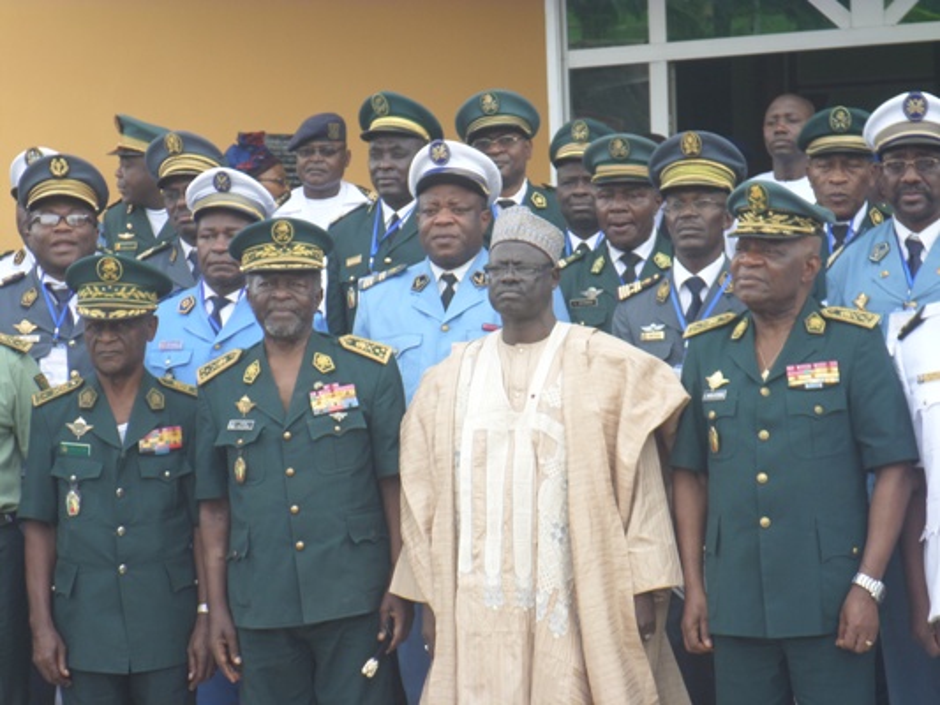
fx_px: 2988
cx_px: 470
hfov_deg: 17.9
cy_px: 352
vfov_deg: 13.5
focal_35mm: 110
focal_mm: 19.8
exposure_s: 1/60
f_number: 5.7
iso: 80
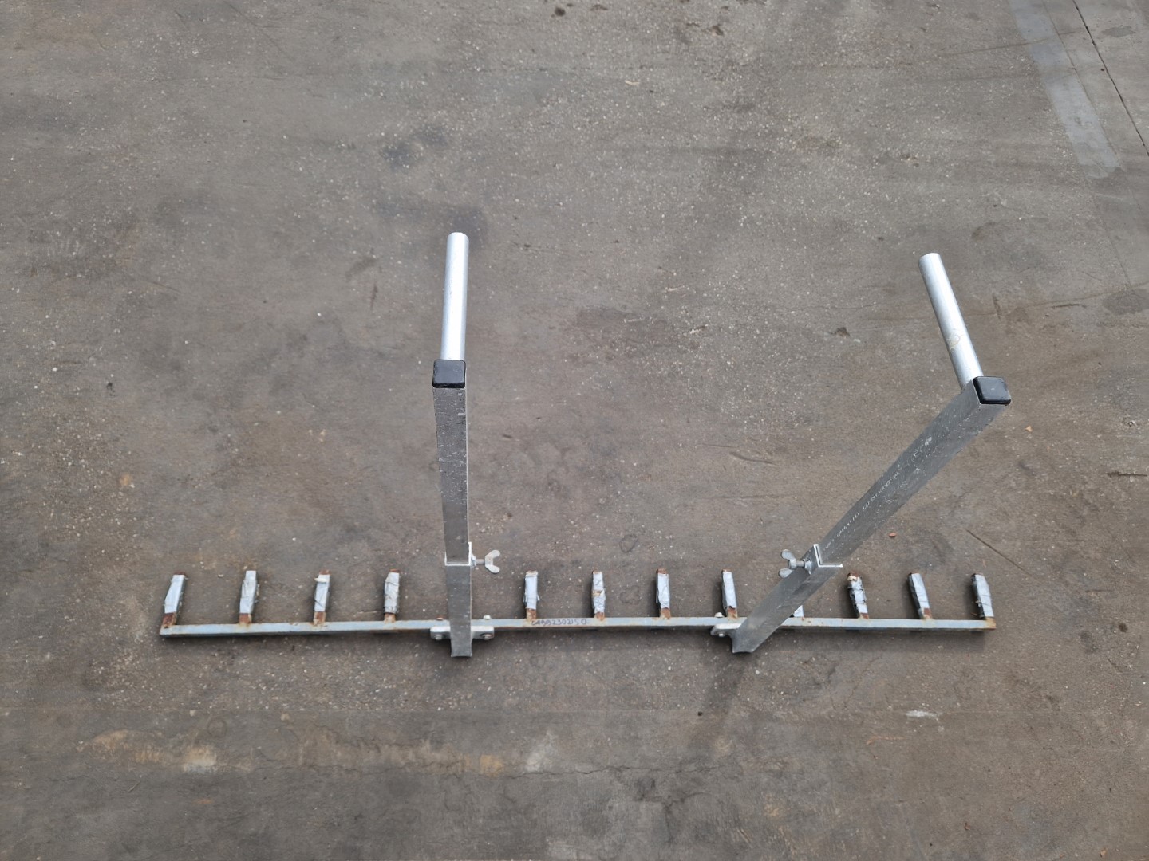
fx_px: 763
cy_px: 430
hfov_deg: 73.9
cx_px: 574
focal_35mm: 23
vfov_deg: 58.9
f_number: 1.8
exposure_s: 1/311
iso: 50
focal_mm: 5.4
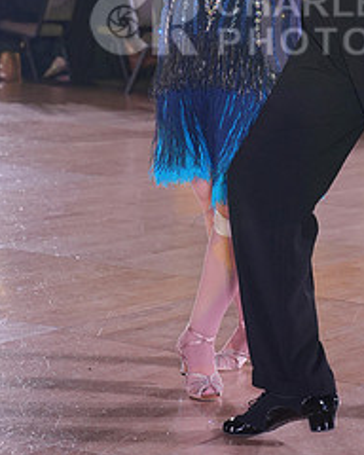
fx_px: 1926
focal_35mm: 143
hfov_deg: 10.7
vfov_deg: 13.3
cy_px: 27
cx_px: 333
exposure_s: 1/400
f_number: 4
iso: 1250
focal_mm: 63
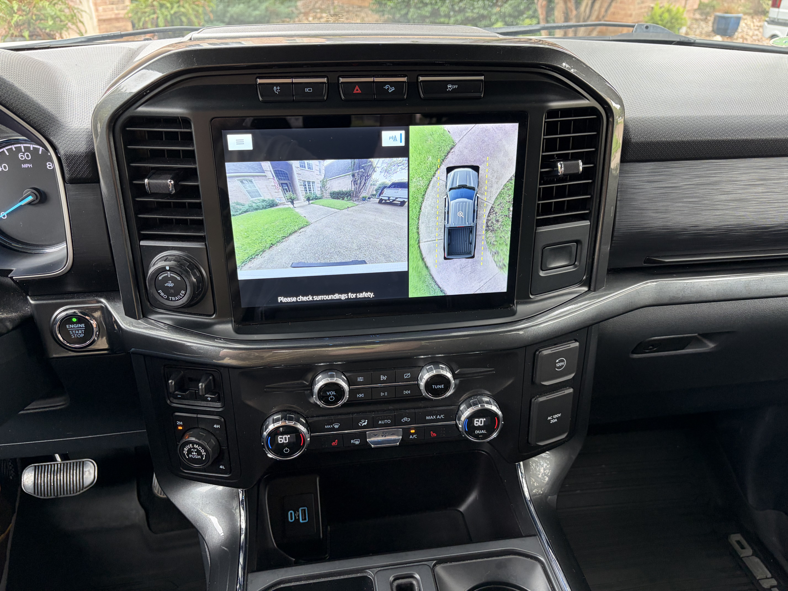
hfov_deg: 67.3
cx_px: 394
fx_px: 592
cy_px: 296
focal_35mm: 26
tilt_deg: -30.7
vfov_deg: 53.1
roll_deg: -0.5
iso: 100
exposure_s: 1/60
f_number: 1.6
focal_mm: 5.96
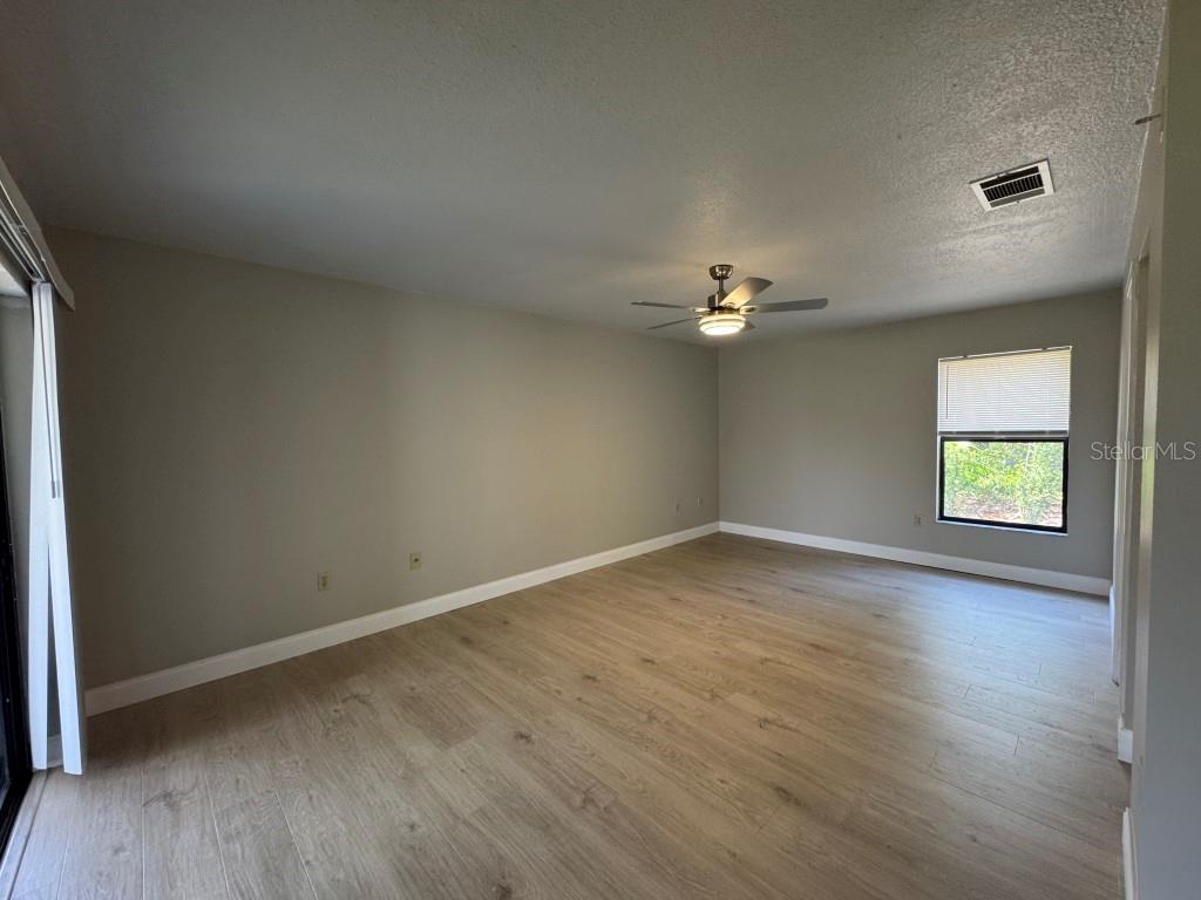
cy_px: 450
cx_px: 600
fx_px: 486
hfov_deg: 102.1
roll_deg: +0.7
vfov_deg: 85.7
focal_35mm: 14
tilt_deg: -3.0
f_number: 2.2
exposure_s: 1/60
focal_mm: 2.22
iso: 200
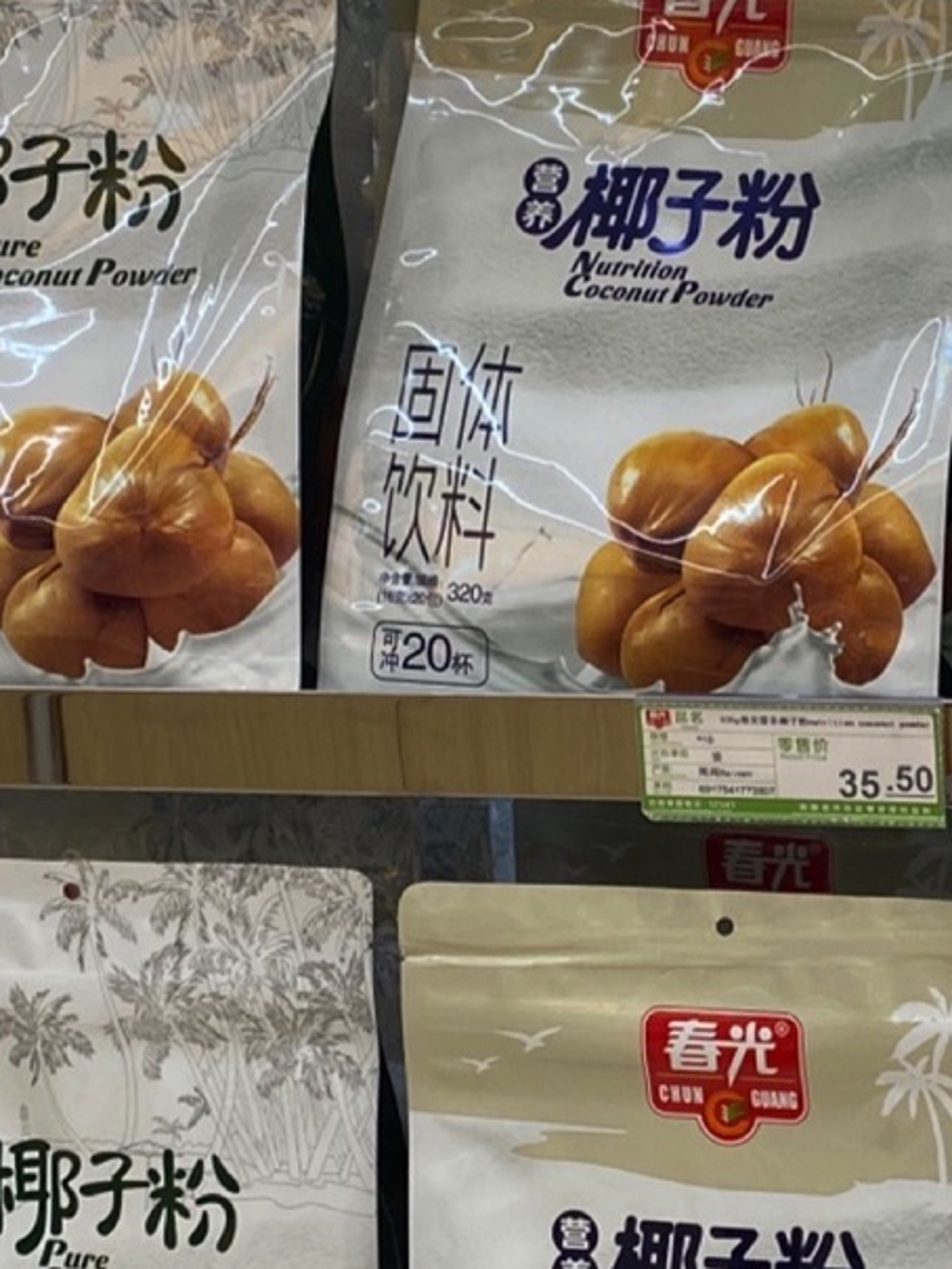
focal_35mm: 88
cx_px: 921
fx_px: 3226
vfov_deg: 22.2
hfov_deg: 16.5
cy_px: 608
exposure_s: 1/121
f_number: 1.8
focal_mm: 4.25
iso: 50
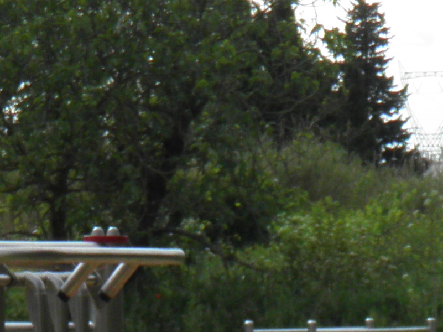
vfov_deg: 3.8
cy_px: 715
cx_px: 215
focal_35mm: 391
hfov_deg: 5.1
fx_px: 5002
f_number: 5.5
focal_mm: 13.2
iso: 50
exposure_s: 1/200
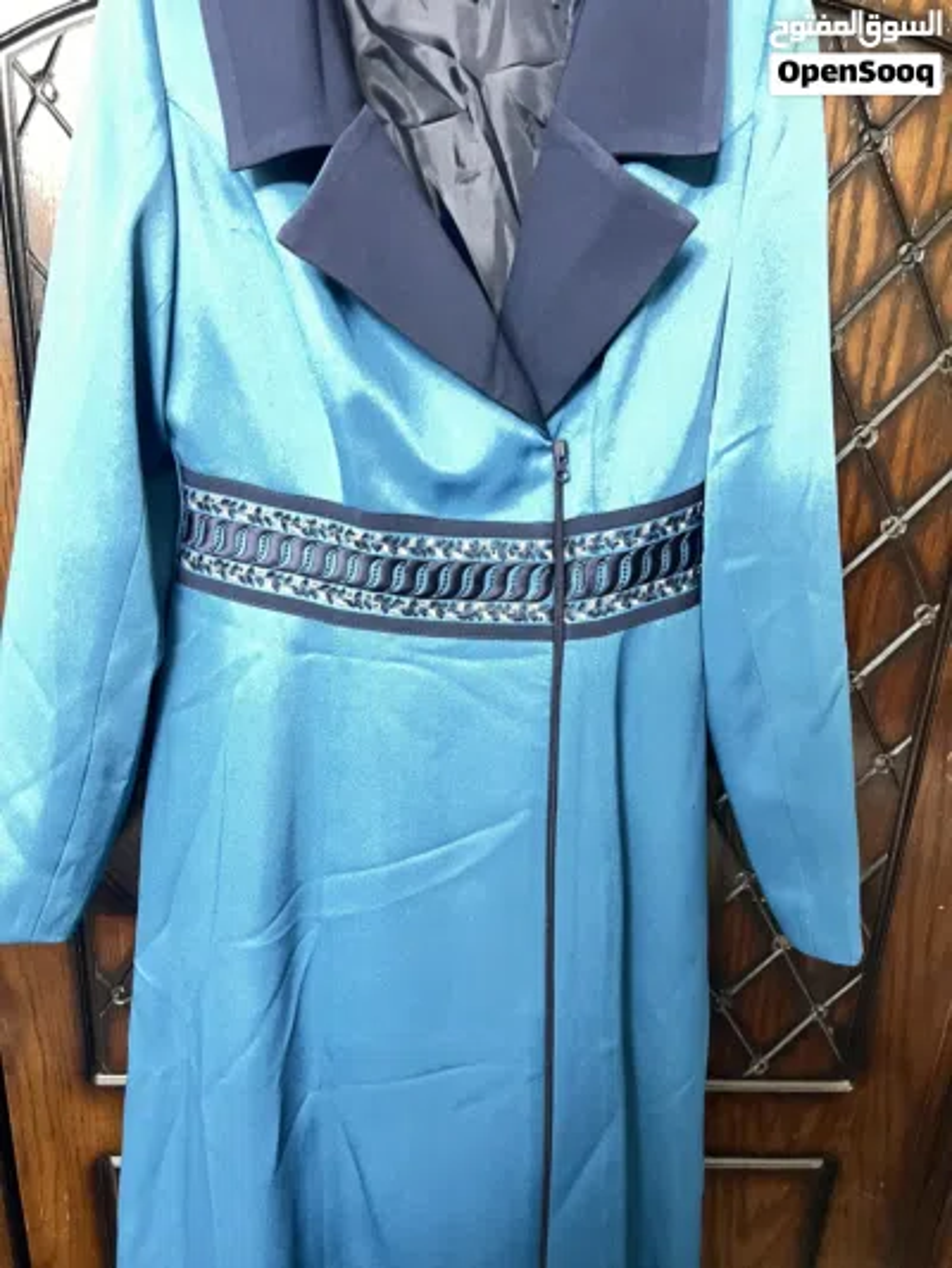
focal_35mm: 26
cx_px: 476
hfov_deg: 53.1
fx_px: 953
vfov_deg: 67.3
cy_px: 634
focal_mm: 5.7
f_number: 1.5
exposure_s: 1/20
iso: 1000
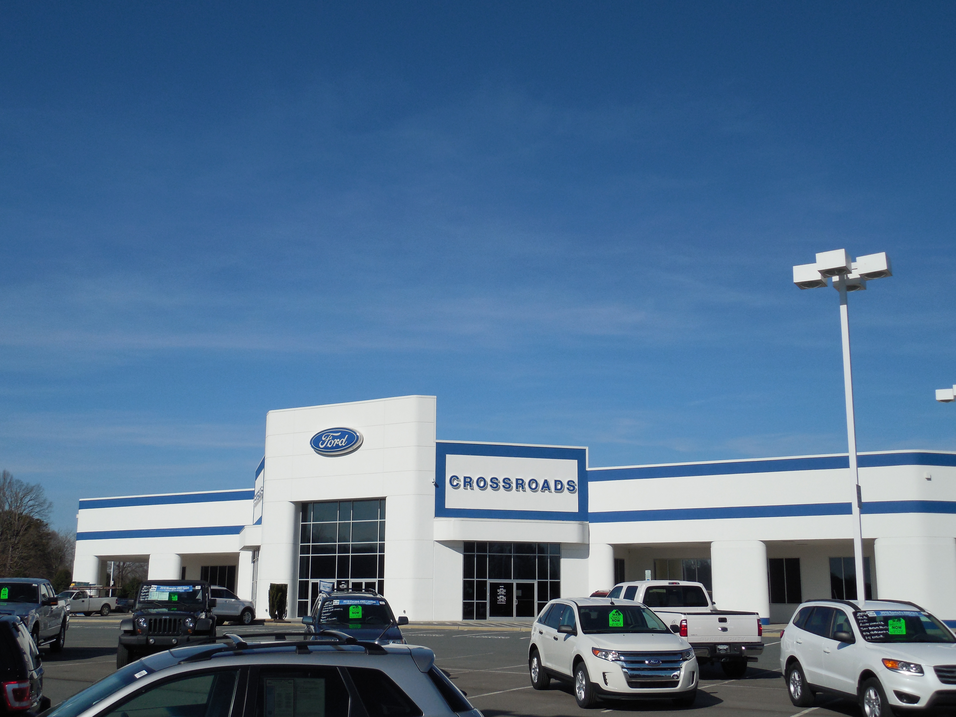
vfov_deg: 36.8
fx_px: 1077
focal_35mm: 39
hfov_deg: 47.9
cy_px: 358
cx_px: 478
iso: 125
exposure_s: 1/640
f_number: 7.6
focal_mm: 7
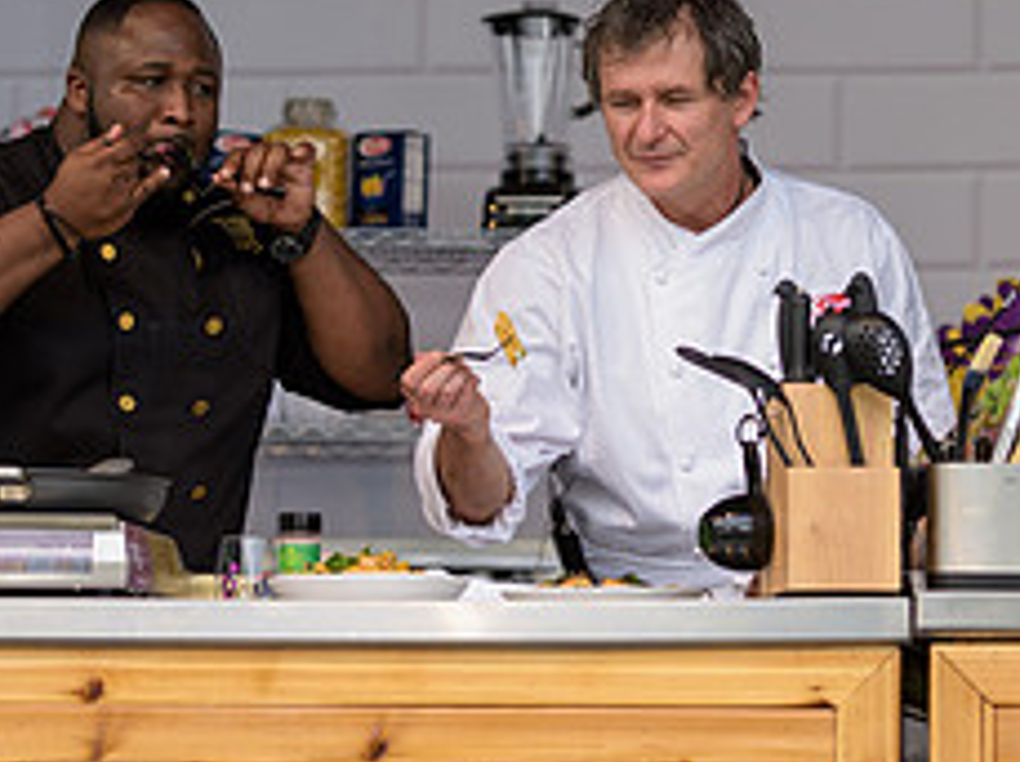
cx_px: 615
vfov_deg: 6.1
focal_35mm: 244
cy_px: 301
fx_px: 7178
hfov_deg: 8.1
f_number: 3.2
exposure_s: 1/1250
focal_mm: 100
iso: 250
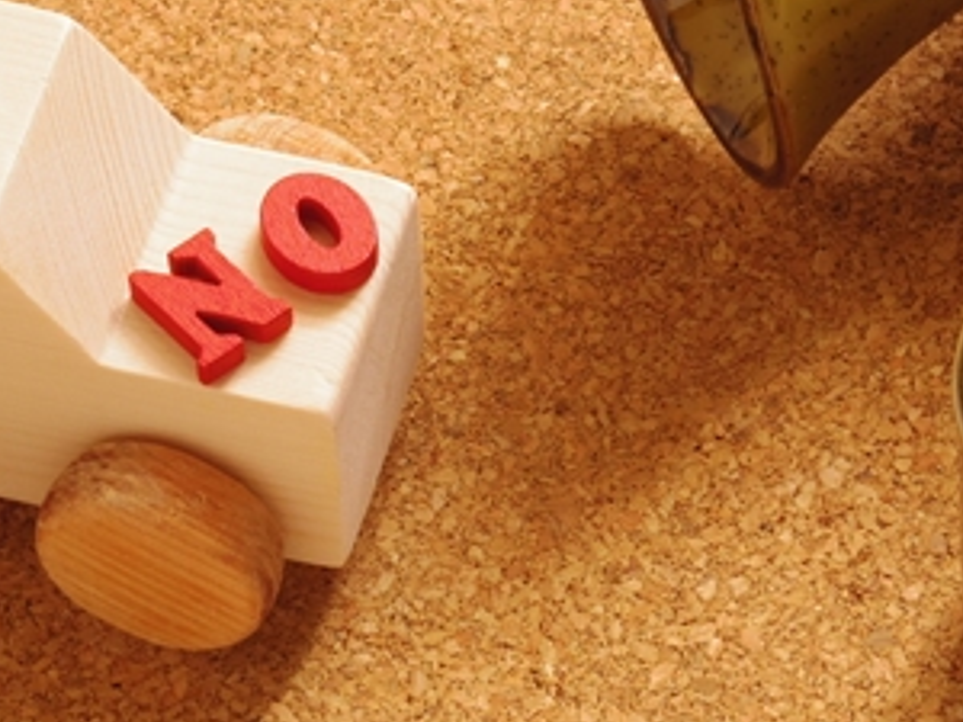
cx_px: 449
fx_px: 6232
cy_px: 176
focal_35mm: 224
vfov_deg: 6.6
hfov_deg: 8.8
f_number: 8
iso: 200
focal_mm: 22.9
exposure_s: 1/5
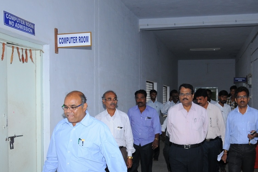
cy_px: 112
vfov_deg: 27.3
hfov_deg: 40.2
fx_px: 351
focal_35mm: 49
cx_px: 152
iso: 400
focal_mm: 24
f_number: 3.8
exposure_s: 1/125
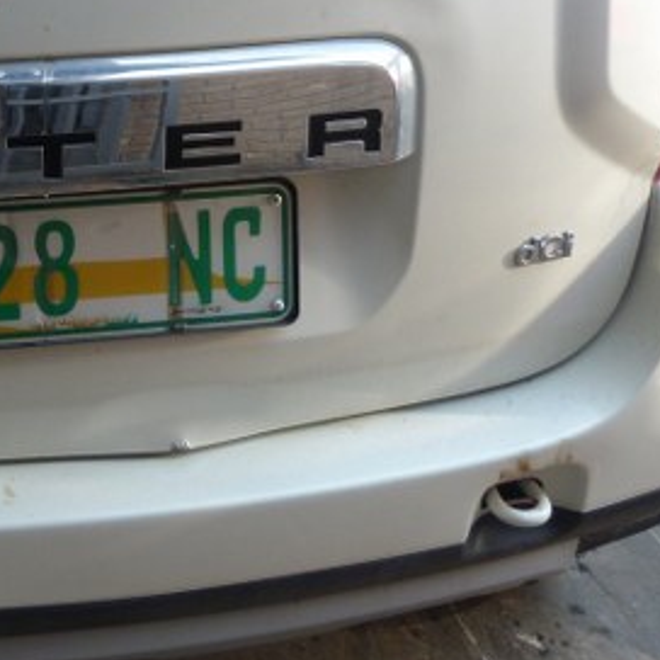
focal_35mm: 65
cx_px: -24
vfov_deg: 25.5
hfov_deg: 25.0
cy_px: 41
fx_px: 1402
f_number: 2.8
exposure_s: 1/60
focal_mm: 4.5
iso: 100
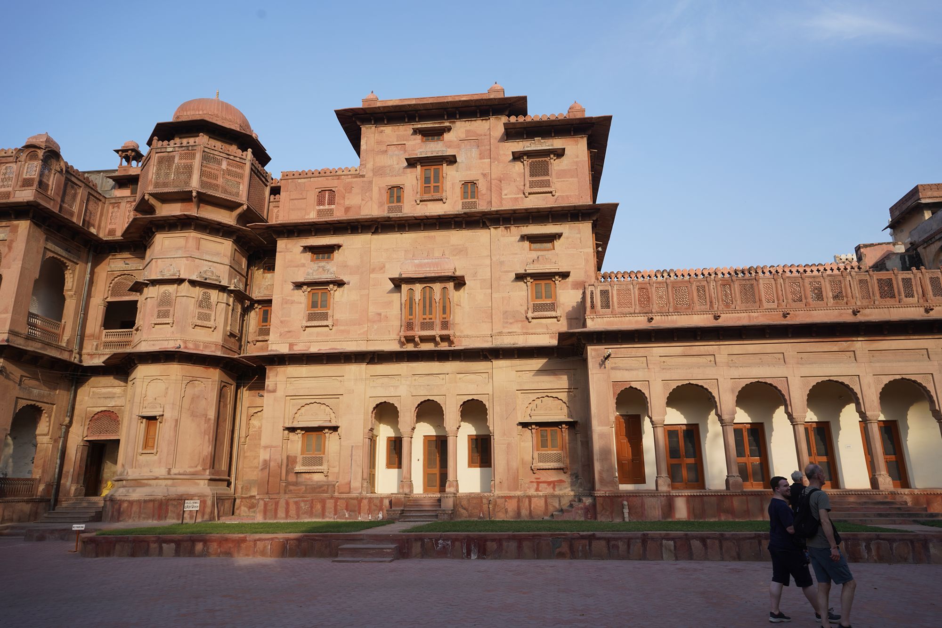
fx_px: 628
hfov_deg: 73.7
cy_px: 314
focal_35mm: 24
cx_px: 471
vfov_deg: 53.1
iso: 100
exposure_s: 1/100
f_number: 9
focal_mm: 24
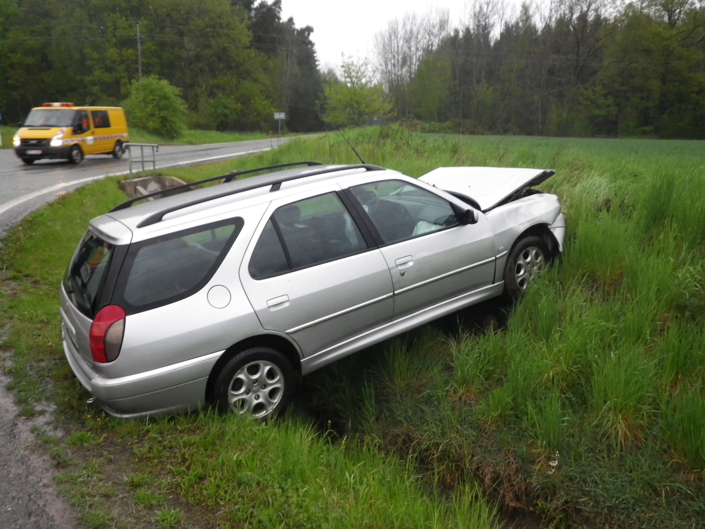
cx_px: 352
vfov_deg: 49.7
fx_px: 570
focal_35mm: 28
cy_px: 264
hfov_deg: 63.4
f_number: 3.5
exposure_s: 1/50
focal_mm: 5
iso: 320
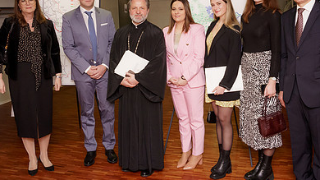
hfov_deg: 51.5
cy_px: 42
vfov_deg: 29.8
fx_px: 331
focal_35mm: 39
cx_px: 177
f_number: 4
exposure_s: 1/200
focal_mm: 24
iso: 2500
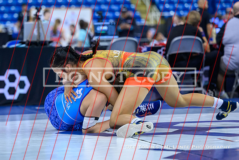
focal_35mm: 172
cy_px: 84
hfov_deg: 11.9
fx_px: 1144
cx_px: 82
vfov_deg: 8.0
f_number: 2.8
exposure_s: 1/800
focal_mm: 110
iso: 3200
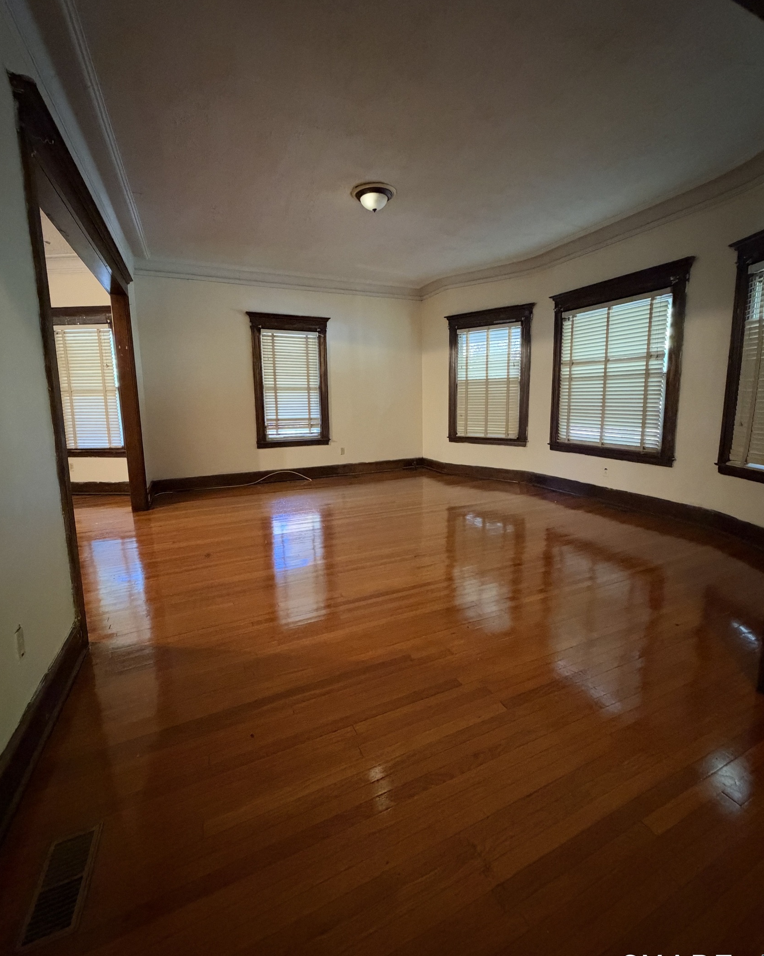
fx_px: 424
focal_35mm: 15
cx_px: 388
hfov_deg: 84.0
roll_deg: +1.1
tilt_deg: -6.9
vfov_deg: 96.8
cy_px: 460
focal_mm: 2.22
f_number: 2.2
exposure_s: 1/40
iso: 1250
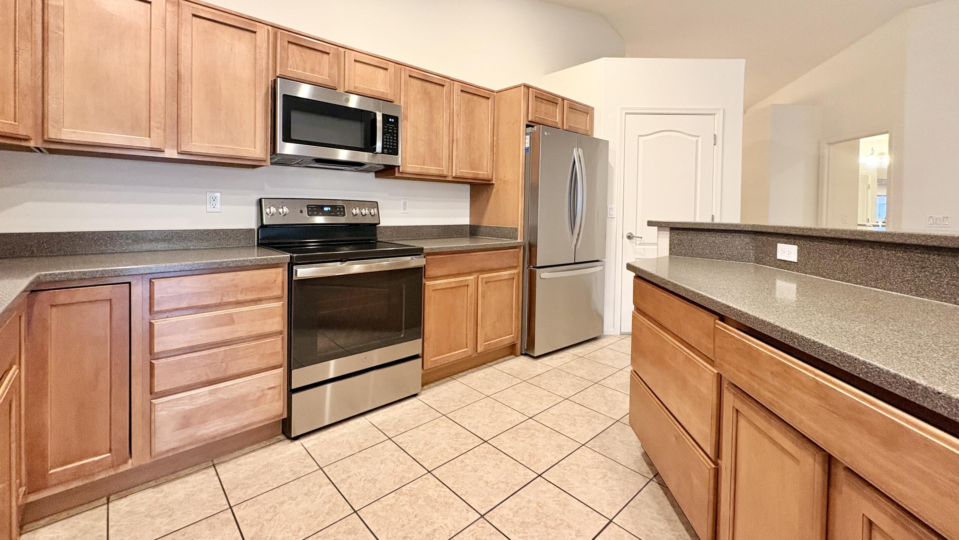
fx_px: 407
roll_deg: -0.4
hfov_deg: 99.4
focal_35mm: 16
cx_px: 486
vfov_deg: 66.5
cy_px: 216
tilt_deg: -0.6
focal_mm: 2.22
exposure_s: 1/60
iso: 400
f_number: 2.2
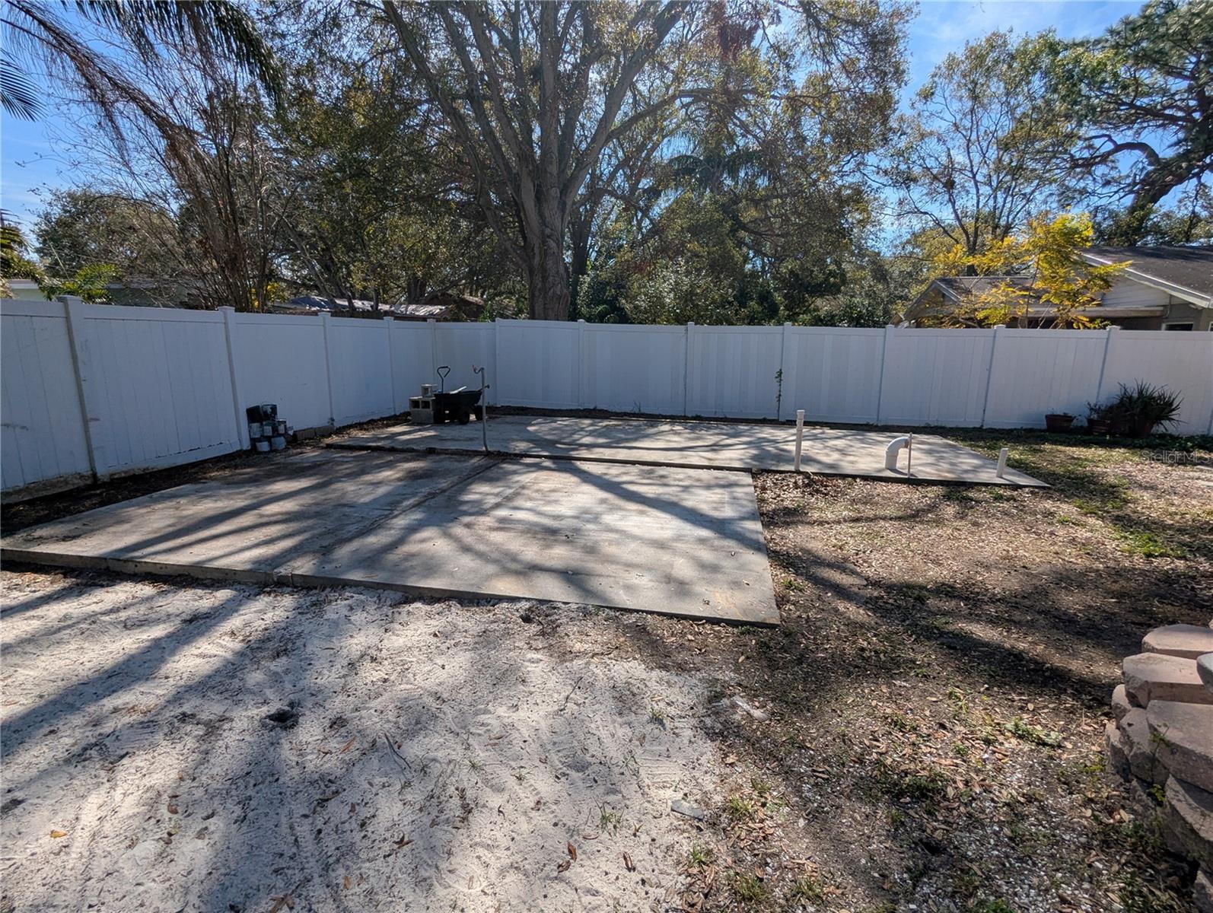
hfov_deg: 94.4
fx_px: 561
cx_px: 606
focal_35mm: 16
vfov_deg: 78.2
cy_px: 456
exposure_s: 1/1575
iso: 47
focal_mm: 2.35
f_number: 2.2
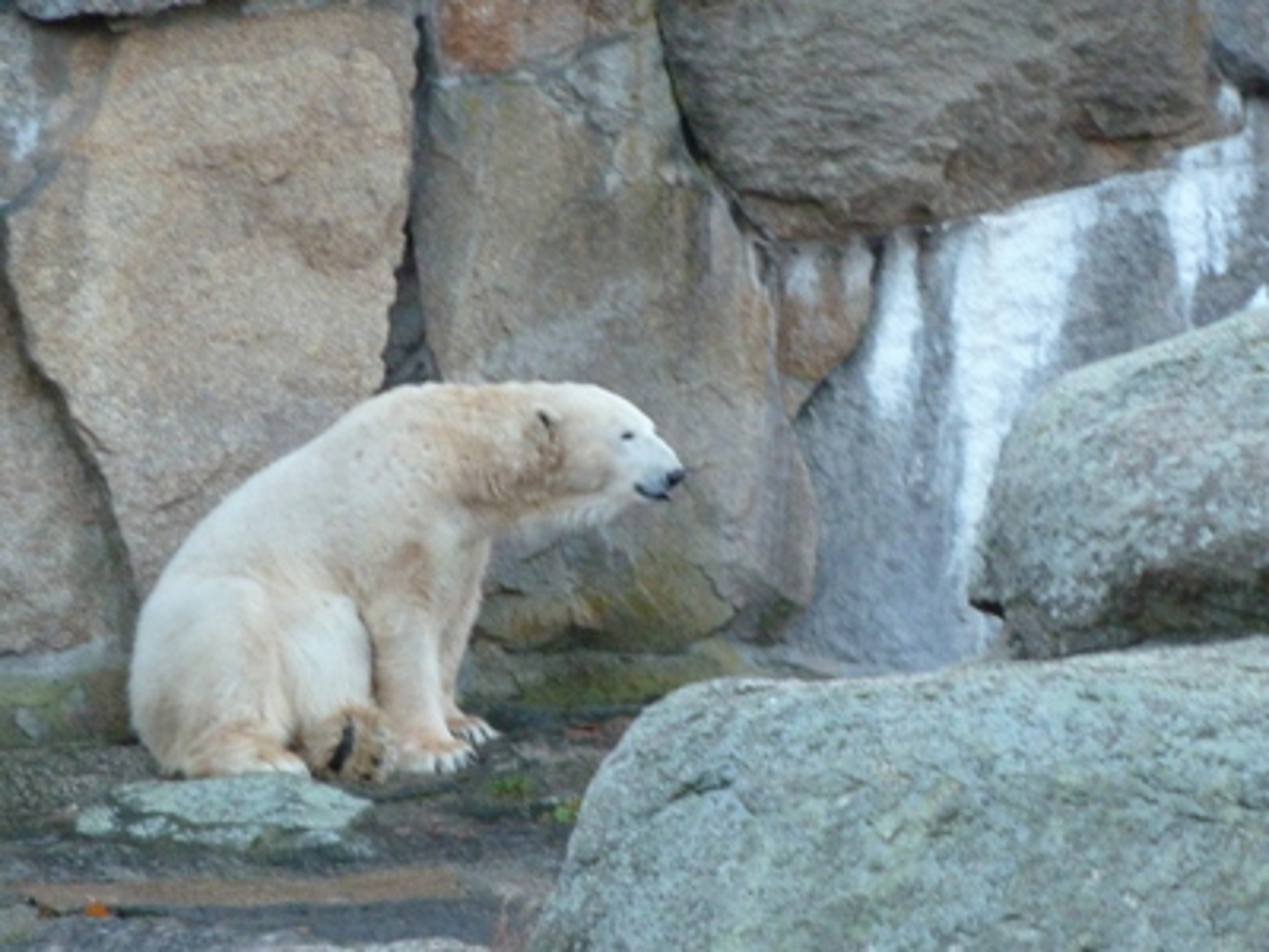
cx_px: 634
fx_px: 14627
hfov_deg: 5.0
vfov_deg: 3.7
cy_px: 476
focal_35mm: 399
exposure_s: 1/15
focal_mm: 49.2
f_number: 4.9
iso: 500
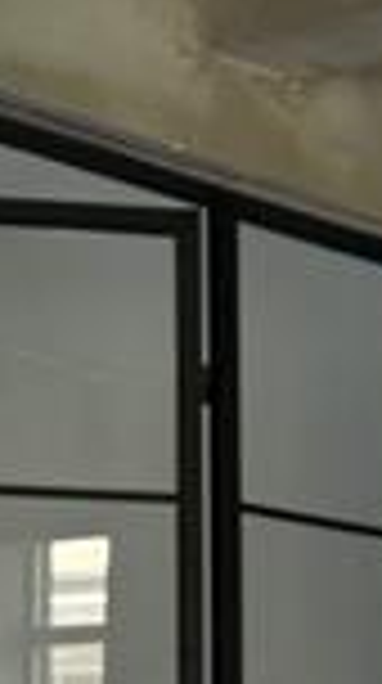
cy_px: 878
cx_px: 665
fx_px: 2659
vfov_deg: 14.1
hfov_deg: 8.0
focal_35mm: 147
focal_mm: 6.76
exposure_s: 1/88
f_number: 1.78
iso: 200
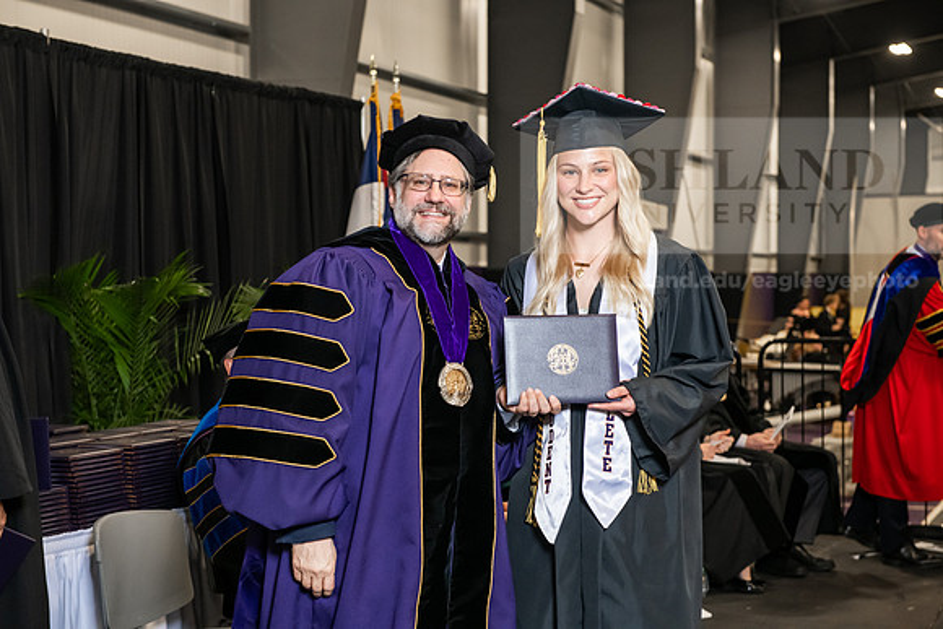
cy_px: 314
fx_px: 1834
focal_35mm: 70
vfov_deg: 19.5
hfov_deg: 28.8
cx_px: 472
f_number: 5
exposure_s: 1/200
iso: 2500
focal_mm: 70
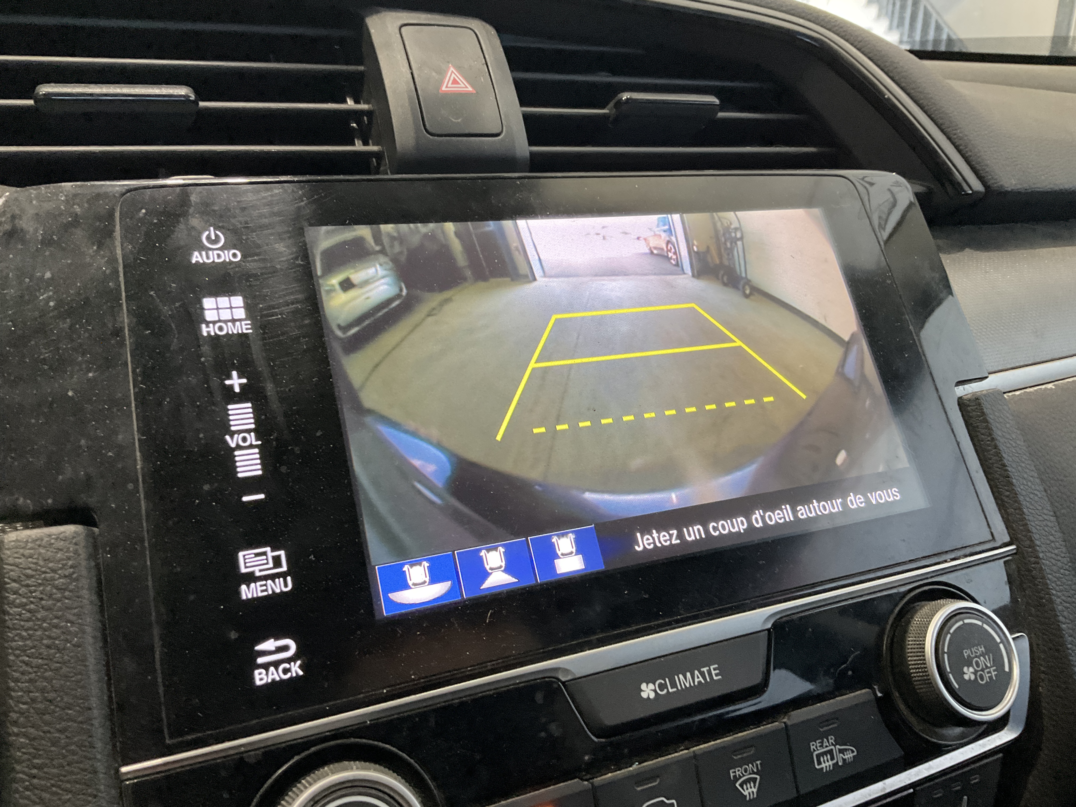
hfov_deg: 61.7
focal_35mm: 29
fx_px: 901
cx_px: 538
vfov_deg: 48.2
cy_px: 404
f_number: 1.8
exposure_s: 1/59
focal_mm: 3
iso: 125
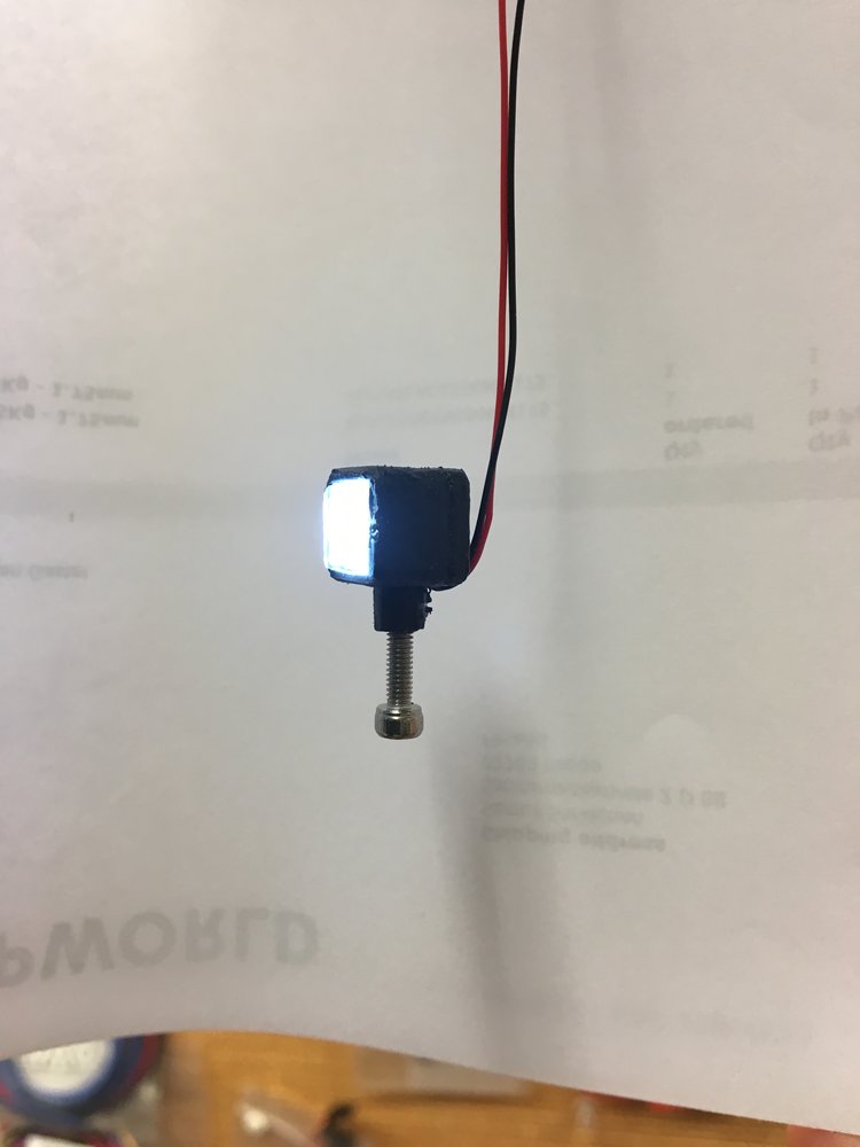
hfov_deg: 48.2
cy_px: 574
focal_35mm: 29
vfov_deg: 61.7
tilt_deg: -8.6
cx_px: 430
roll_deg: +0.9
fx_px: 961
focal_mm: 4.15
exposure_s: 1/33
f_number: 2.2
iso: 40
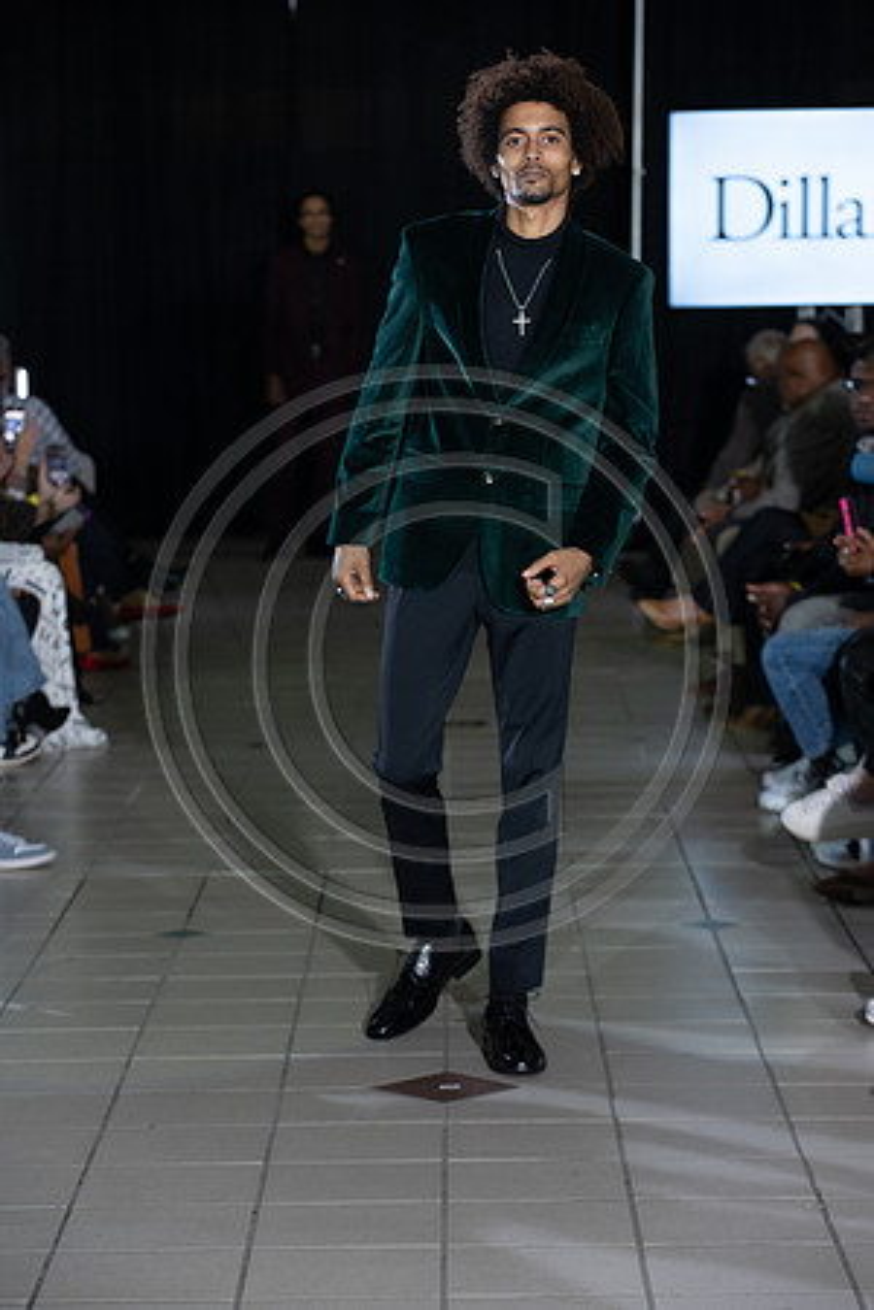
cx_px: 437
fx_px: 4006
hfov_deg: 12.5
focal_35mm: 110
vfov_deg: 18.6
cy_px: 655
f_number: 5
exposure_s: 1/160
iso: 1250
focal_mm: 110
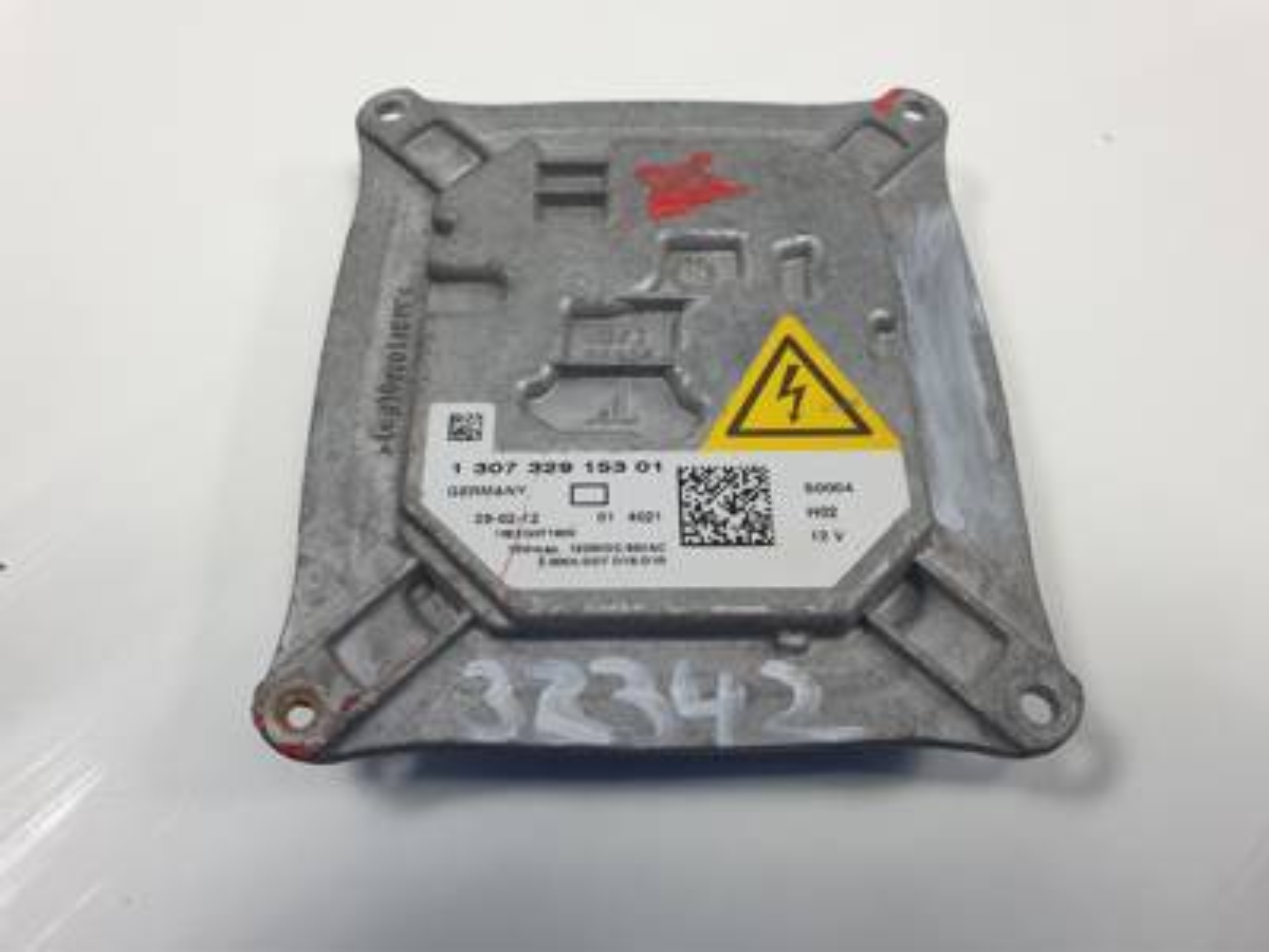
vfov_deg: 53.1
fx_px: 953
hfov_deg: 67.3
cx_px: 634
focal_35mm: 26
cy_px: 476
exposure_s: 1/201
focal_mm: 4.3
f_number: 2.4
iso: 50
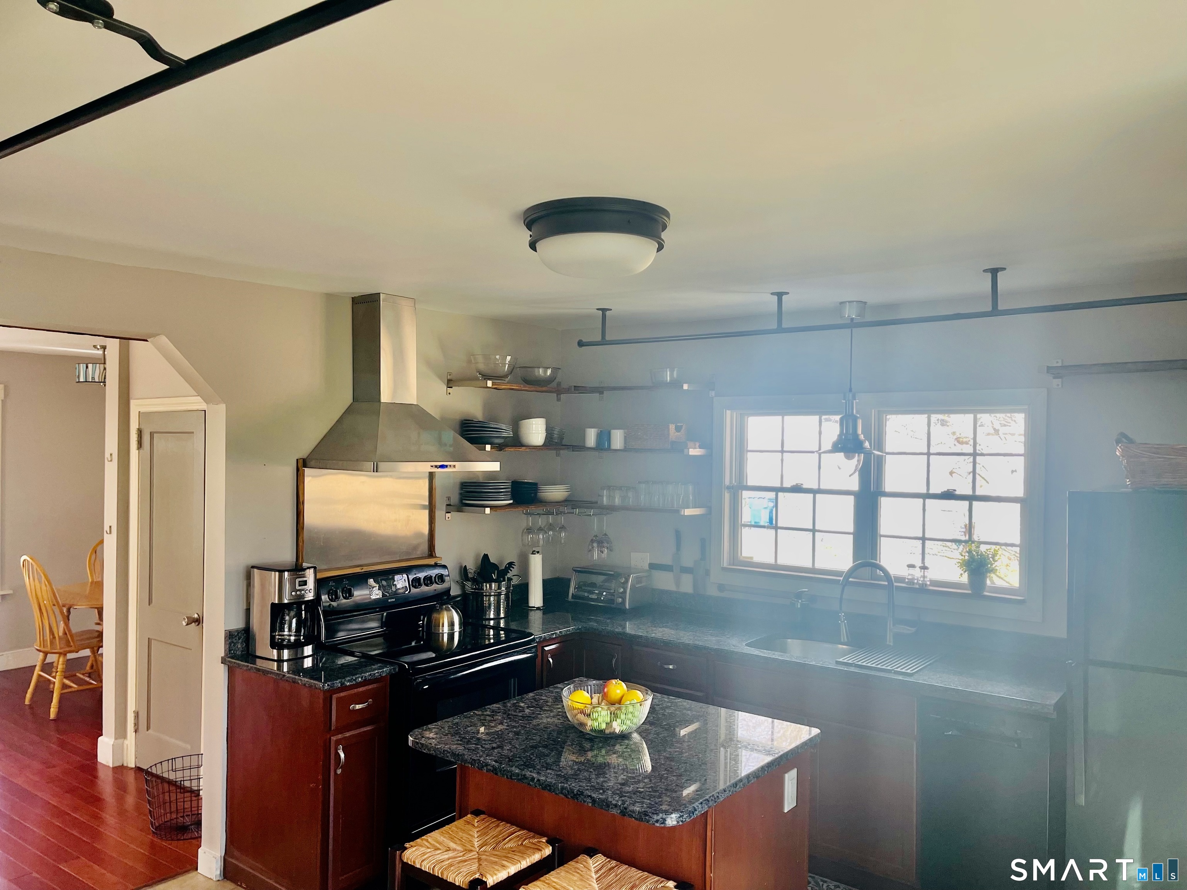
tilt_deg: -0.3
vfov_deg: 53.1
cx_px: 594
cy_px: 445
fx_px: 892
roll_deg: -0.7
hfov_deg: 67.3
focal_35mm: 26
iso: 100
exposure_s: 1/121
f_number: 1.6
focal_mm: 5.1
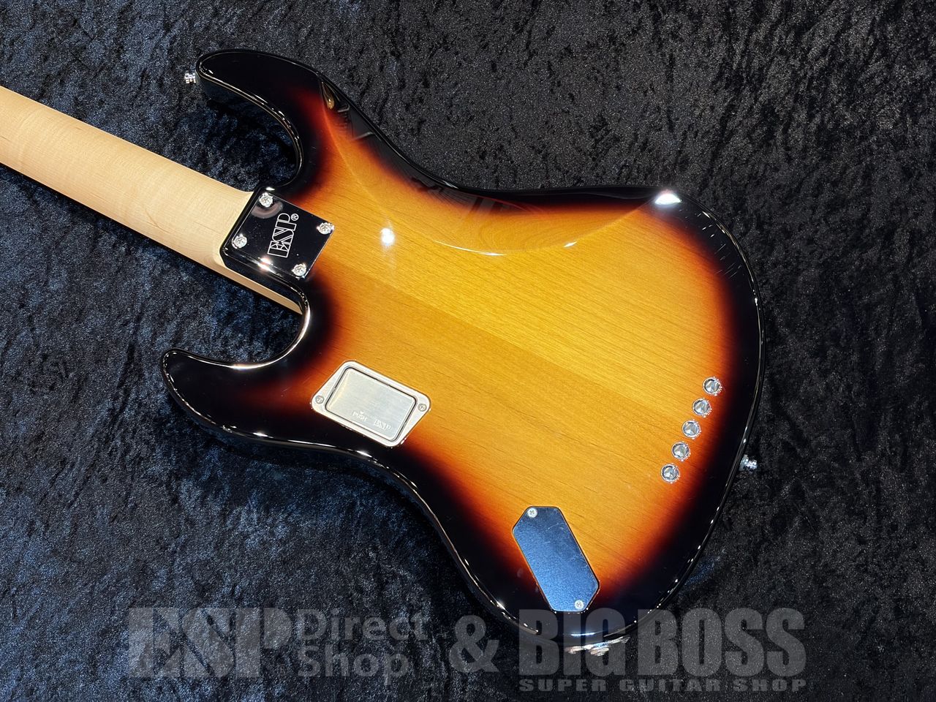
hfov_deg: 36.8
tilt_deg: -69.1
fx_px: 1406
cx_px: 468
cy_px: 351
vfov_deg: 28.0
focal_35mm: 52
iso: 100
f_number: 1.6
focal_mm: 5.96
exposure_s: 1/40
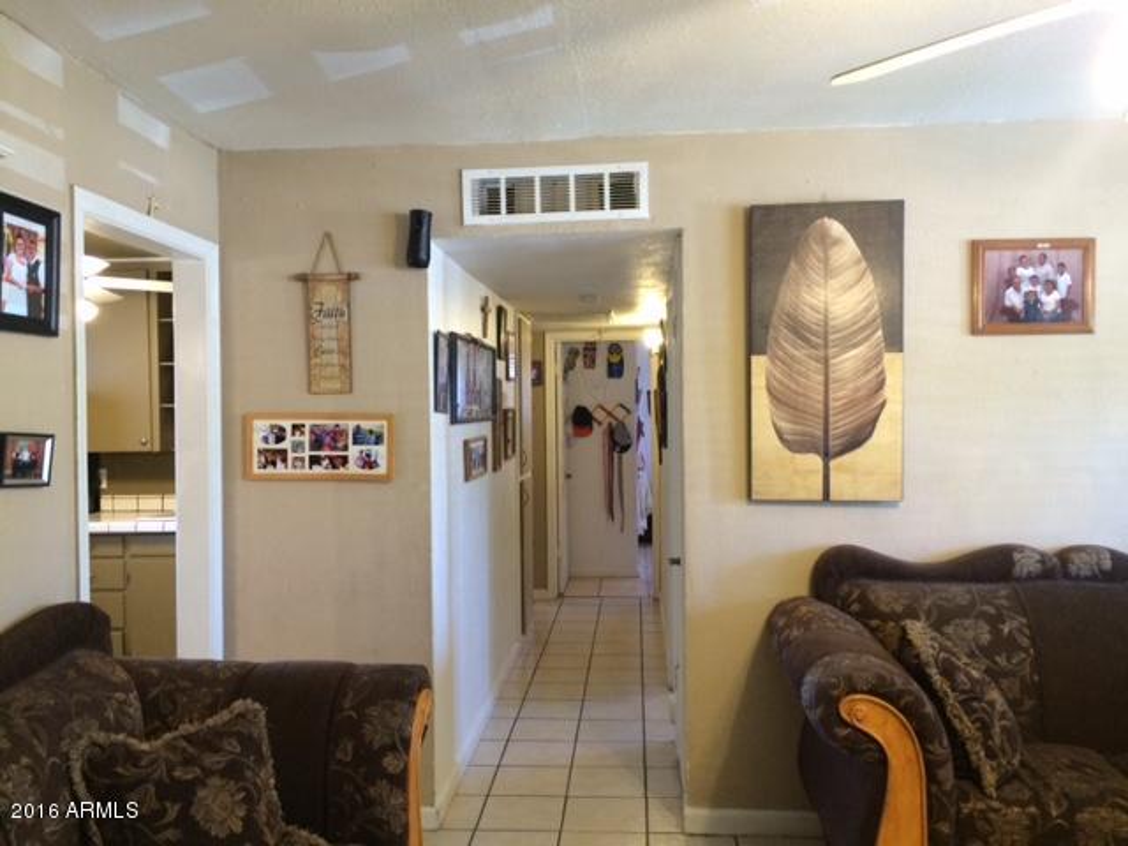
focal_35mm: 29
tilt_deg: -2.1
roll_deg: +0.3
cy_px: 423
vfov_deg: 48.2
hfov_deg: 61.7
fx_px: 945
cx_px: 564
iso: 160
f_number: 2.2
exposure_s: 1/30
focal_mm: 4.15
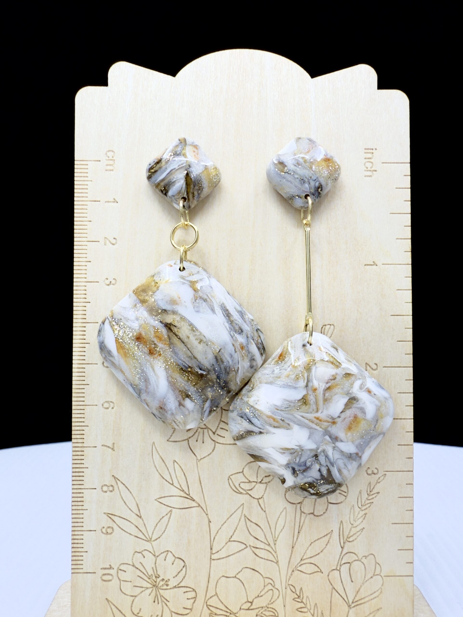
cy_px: 308
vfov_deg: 71.6
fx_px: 428
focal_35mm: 24
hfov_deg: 56.8
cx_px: 232
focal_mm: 2.22
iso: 40
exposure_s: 1/217
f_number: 2.2
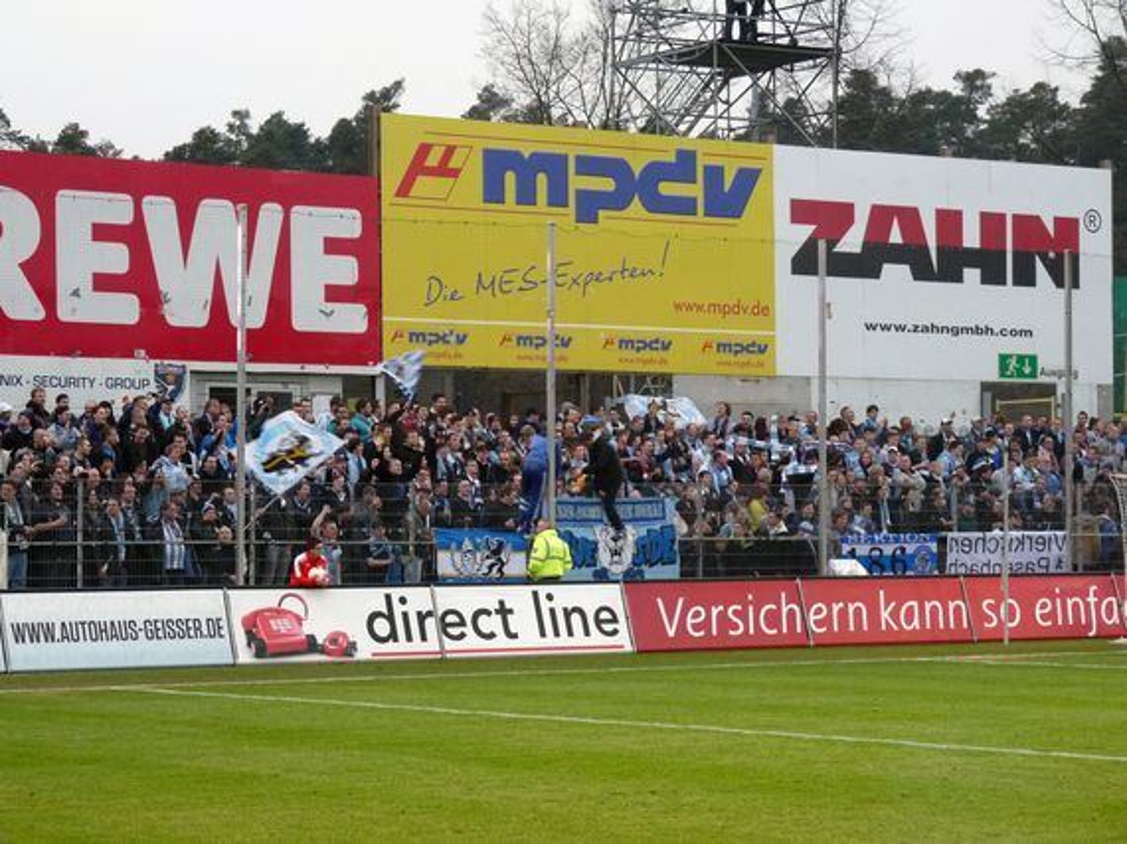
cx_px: 564
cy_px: 422
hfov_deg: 19.5
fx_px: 3287
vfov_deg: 14.6
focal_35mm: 101
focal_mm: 18
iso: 400
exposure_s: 1/80
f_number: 3.6
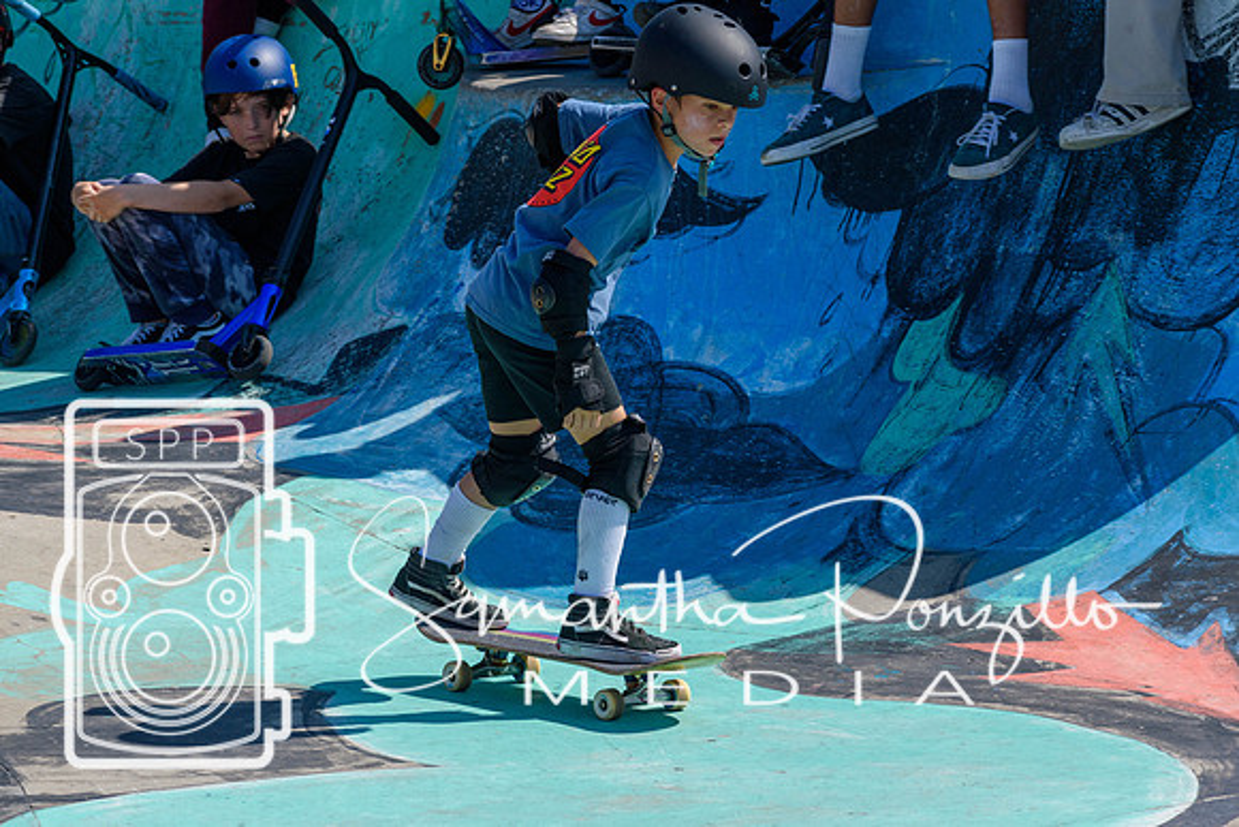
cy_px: 414
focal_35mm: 195
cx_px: 620
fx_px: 6713
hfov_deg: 10.5
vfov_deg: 7.0
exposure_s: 1/1000
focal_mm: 130
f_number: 8
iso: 200
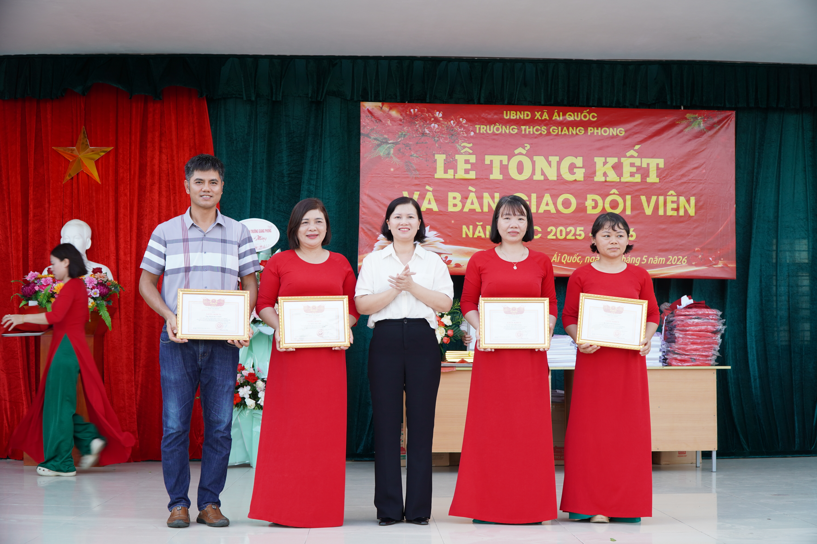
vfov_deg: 27.3
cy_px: 272
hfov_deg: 40.0
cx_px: 408
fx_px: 1123
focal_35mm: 50
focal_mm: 33
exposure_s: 1/60
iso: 125
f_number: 4.5
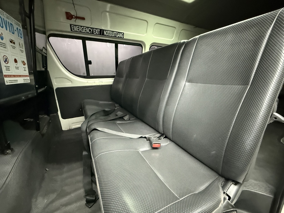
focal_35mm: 14
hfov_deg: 102.1
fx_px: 115
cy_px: 106
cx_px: 142
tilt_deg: -15.3
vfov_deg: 85.7
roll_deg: +0.6
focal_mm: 2.22
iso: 1600
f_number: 2.2
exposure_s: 1/38
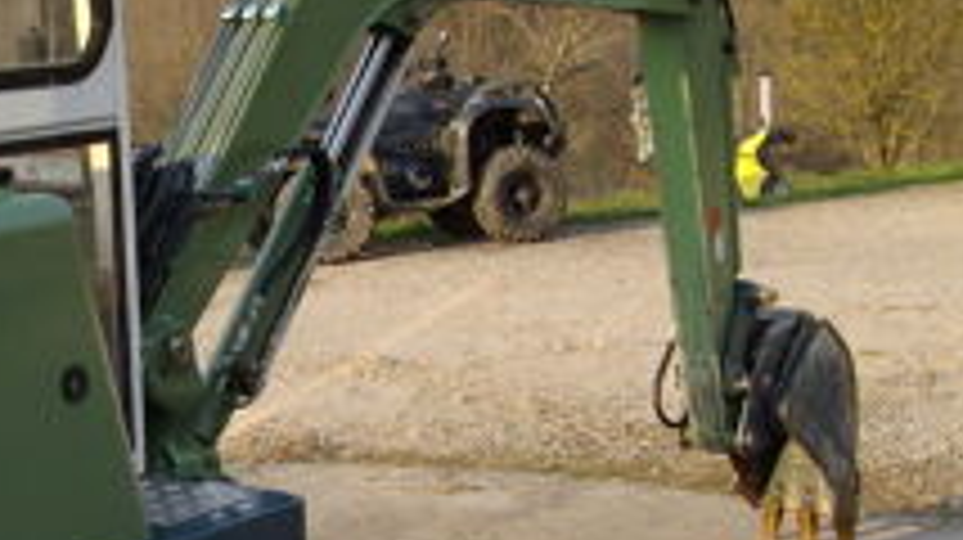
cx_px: 0
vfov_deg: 13.7
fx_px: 2245
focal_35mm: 88
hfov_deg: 23.2
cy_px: 333
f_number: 4.8
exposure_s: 1/160
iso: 80
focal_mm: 6
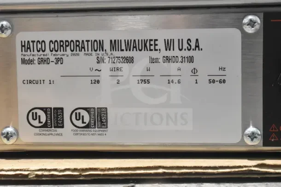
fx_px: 644
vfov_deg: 16.6
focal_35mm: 82
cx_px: 140
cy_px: 94
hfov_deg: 24.6
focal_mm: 55
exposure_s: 1/200
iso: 6400
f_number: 5.6
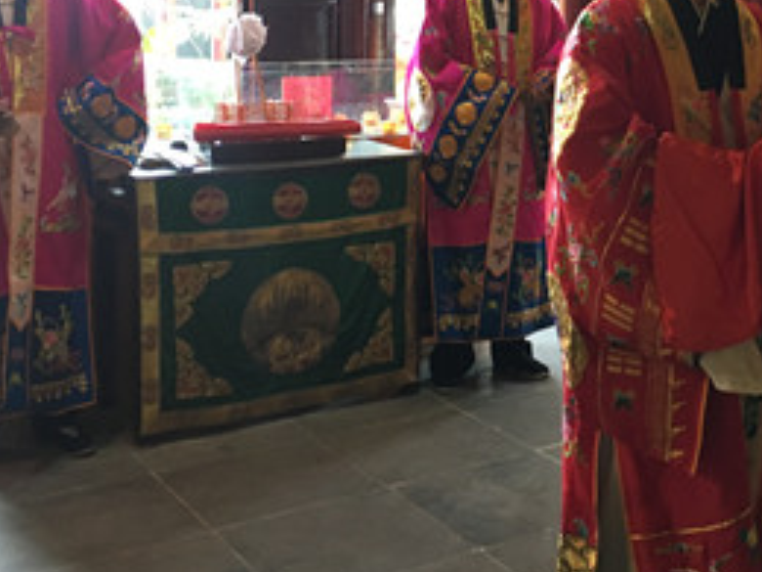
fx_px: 1277
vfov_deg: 24.7
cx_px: 610
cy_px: 82
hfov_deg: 32.3
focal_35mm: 58
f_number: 2.2
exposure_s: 1/33
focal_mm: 4.15
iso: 160
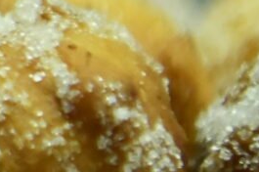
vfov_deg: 3.8
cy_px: -47
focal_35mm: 360
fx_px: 2587
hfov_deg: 5.5
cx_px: -363
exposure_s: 1/1600
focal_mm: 62
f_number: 2.8
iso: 10000
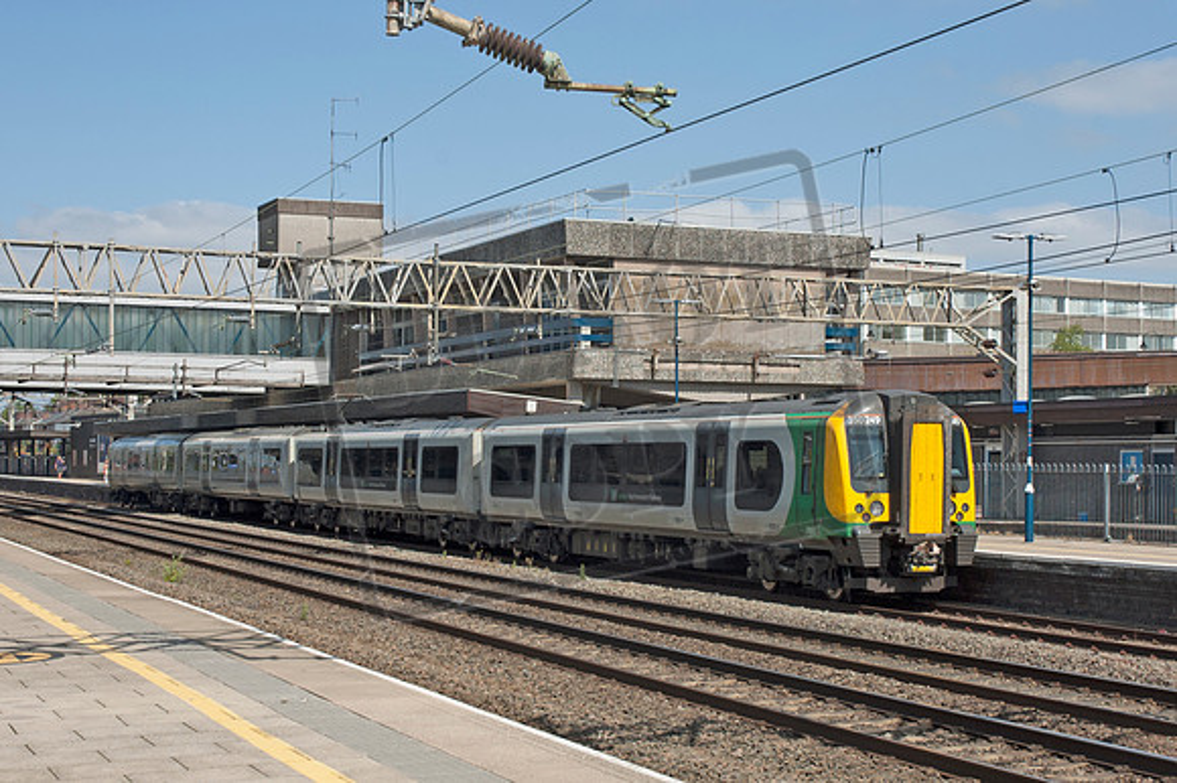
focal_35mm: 46
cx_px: 588
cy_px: 392
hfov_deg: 42.3
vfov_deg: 28.9
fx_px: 1519
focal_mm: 31
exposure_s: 1/250
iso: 200
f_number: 8
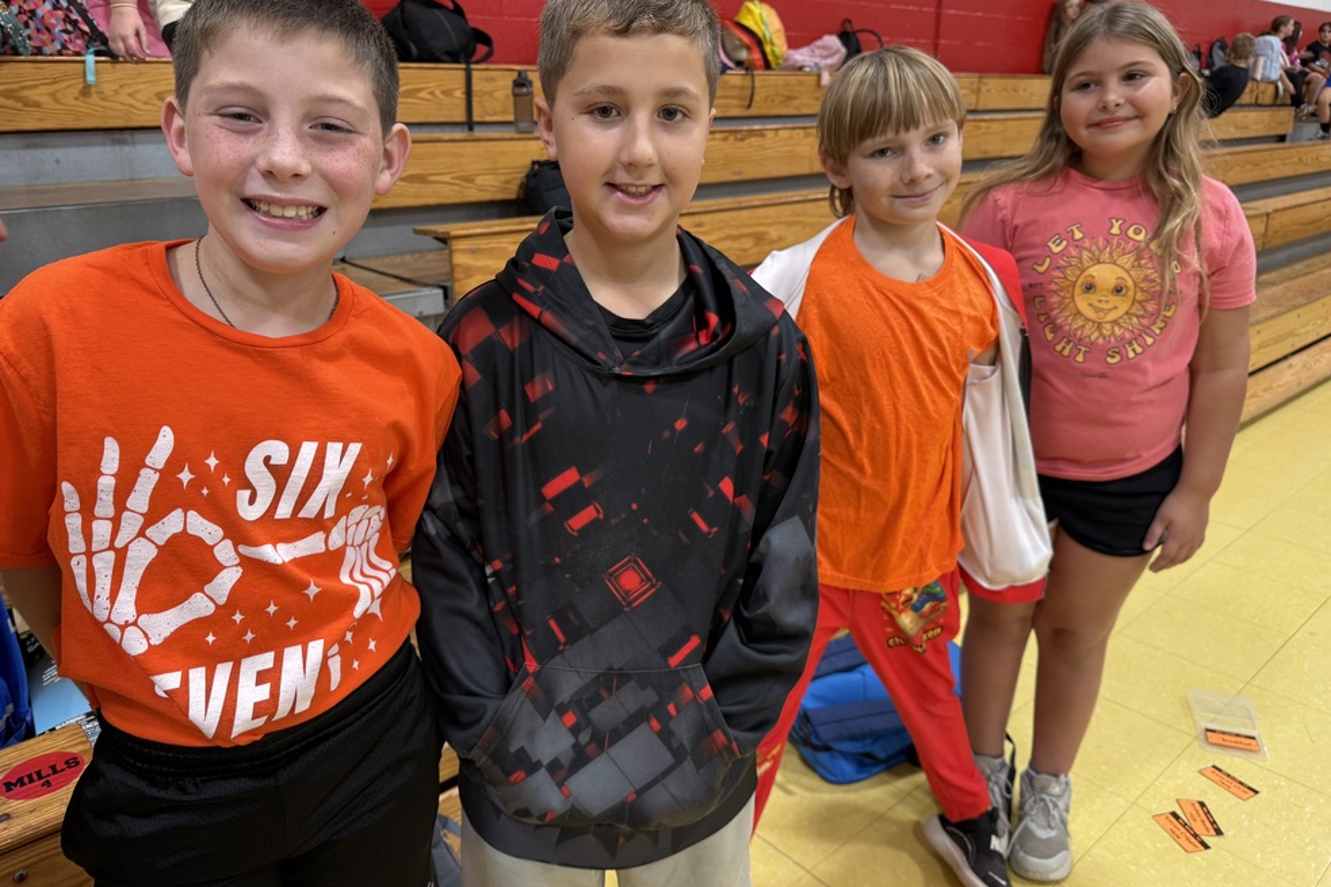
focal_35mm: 26
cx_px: 650
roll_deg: -0.2
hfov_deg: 69.4
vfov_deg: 49.5
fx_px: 961
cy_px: 404
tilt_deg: -18.0
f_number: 1.78
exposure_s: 1/60
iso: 125
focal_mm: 6.76
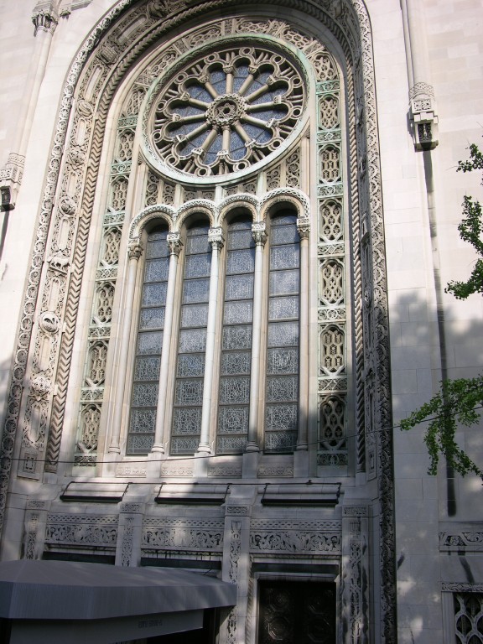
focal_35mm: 35
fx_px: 651
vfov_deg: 52.6
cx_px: 242
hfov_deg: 40.7
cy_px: 322
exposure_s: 1/166
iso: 50
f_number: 5
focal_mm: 8.9
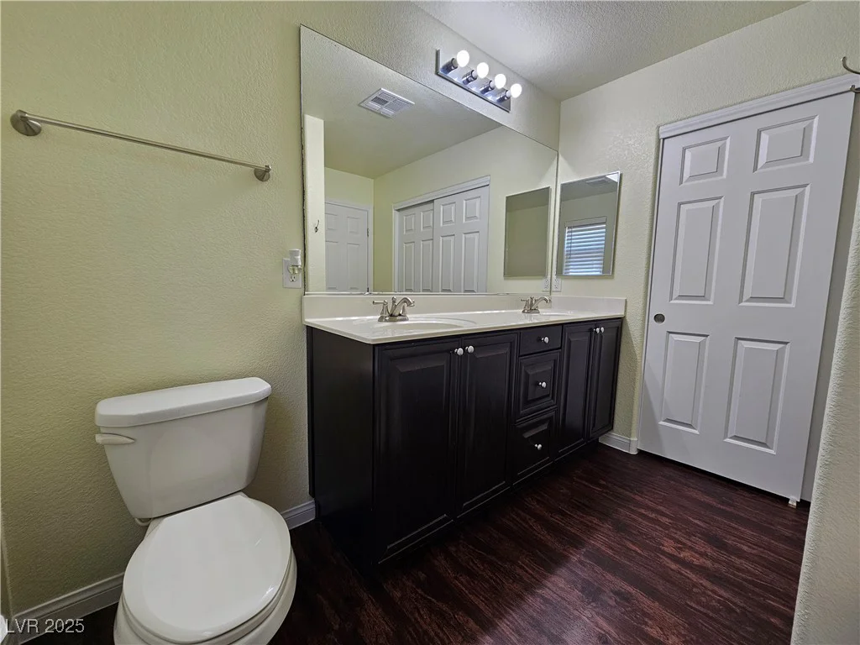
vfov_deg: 89.9
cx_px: 430
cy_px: 322
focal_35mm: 13
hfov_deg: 106.2
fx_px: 323
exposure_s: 1/60
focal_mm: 2.2
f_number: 2.2
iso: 50
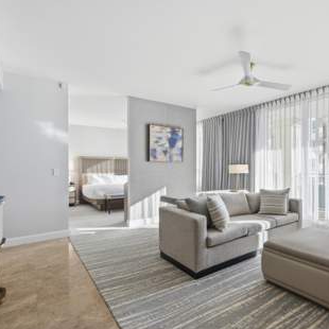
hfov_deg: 69.0
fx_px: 226
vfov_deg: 72.1
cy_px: 168
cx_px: 232
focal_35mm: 21
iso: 1000
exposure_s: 1/800
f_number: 8
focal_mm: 16
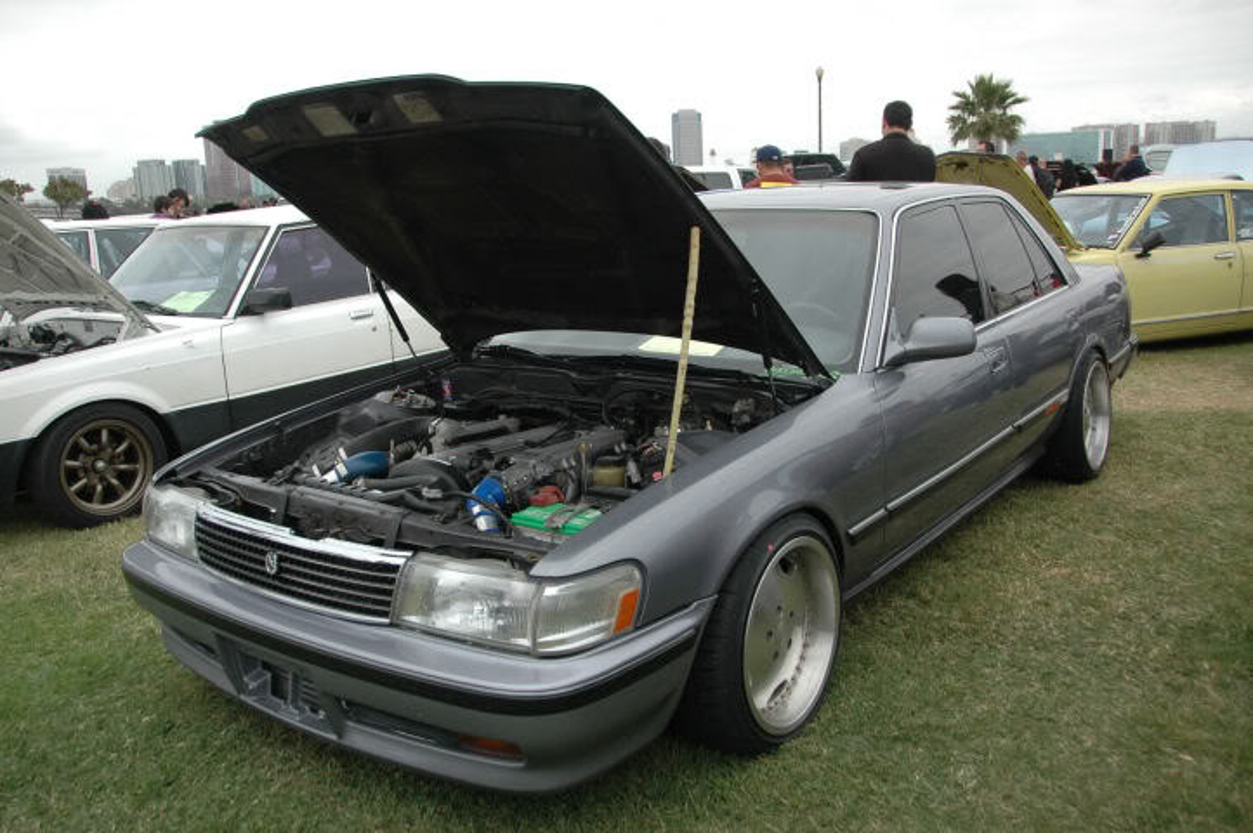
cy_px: 416
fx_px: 1043
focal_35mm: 30
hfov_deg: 62.0
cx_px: 626
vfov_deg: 43.5
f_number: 3.8
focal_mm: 20
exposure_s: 1/1250
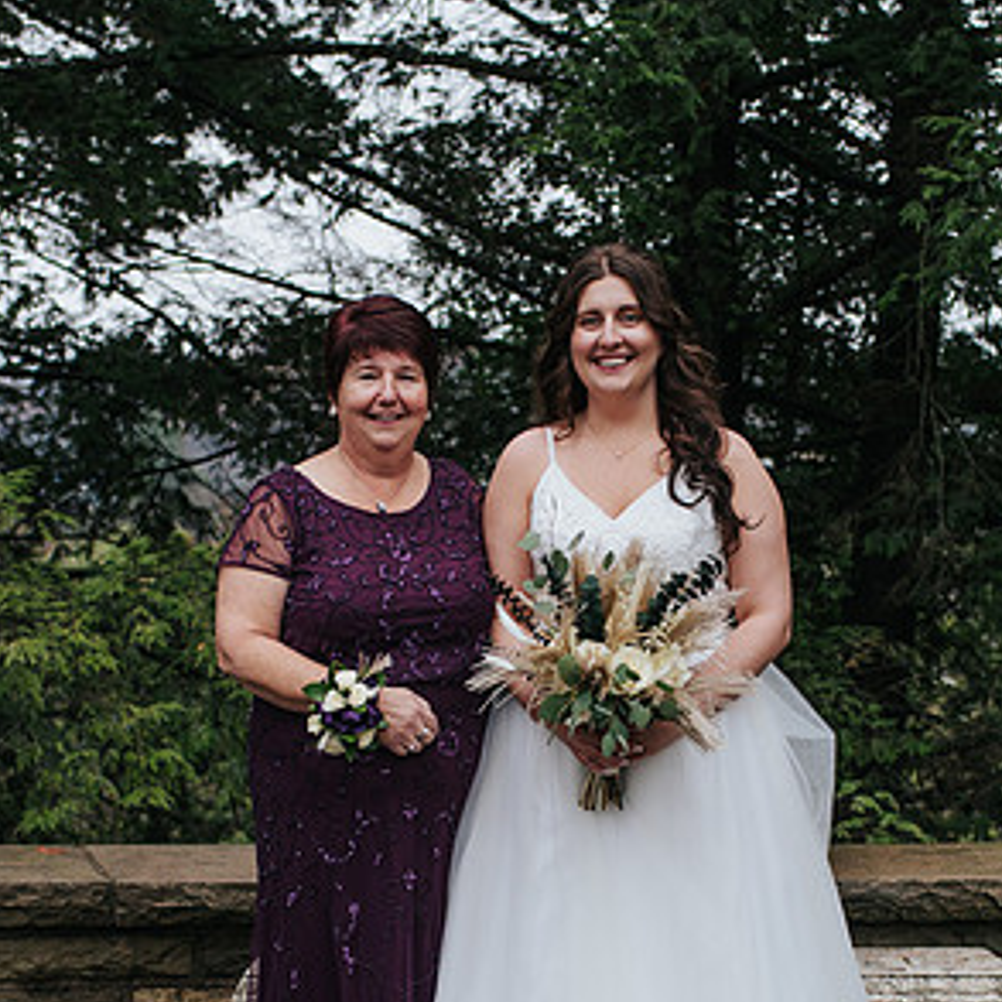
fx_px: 2554
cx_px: 531
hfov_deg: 22.2
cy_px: 809
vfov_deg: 21.9
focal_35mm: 78
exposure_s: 1/400
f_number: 3.2
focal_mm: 35
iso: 800
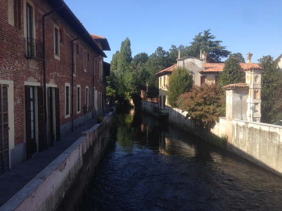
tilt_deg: -1.4
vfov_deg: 42.9
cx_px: 141
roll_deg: +0.8
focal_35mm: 33
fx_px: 269
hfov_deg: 55.4
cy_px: 106
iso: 50
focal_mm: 4.12
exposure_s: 1/1022
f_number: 2.4
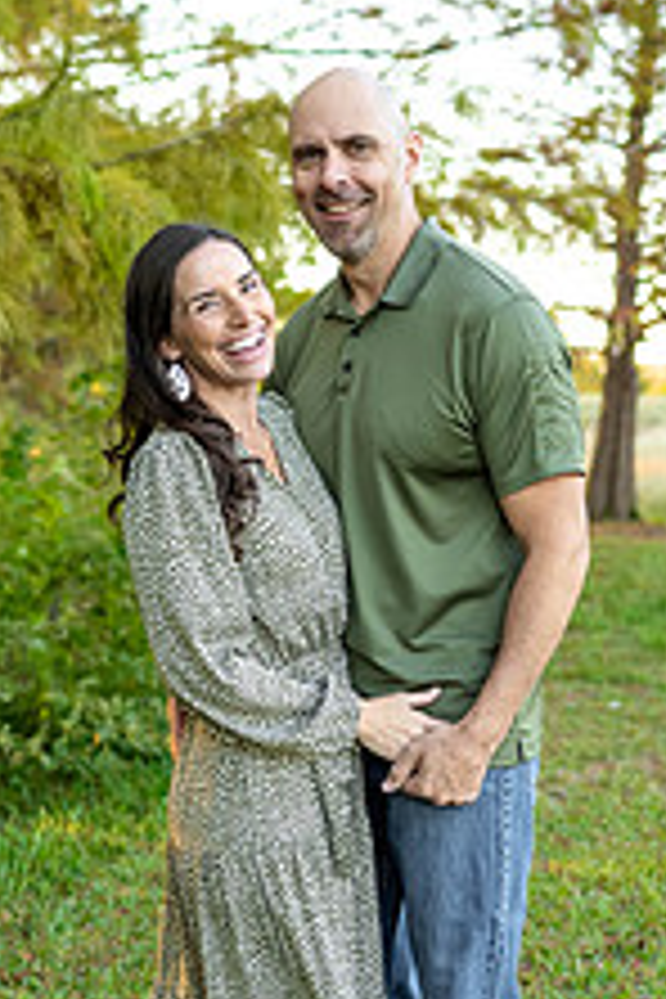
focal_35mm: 71
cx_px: 270
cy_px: 630
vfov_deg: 28.3
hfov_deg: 19.2
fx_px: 1970
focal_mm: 35
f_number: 2.2
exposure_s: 1/640
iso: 640
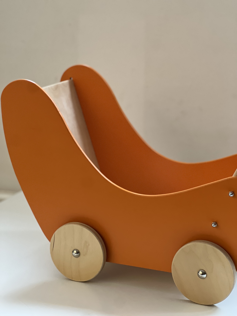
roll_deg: +0.2
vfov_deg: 25.3
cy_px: 158
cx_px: 118
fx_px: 703
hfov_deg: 19.1
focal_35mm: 77
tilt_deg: -13.3
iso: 400
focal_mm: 9
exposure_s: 1/14
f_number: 2.8
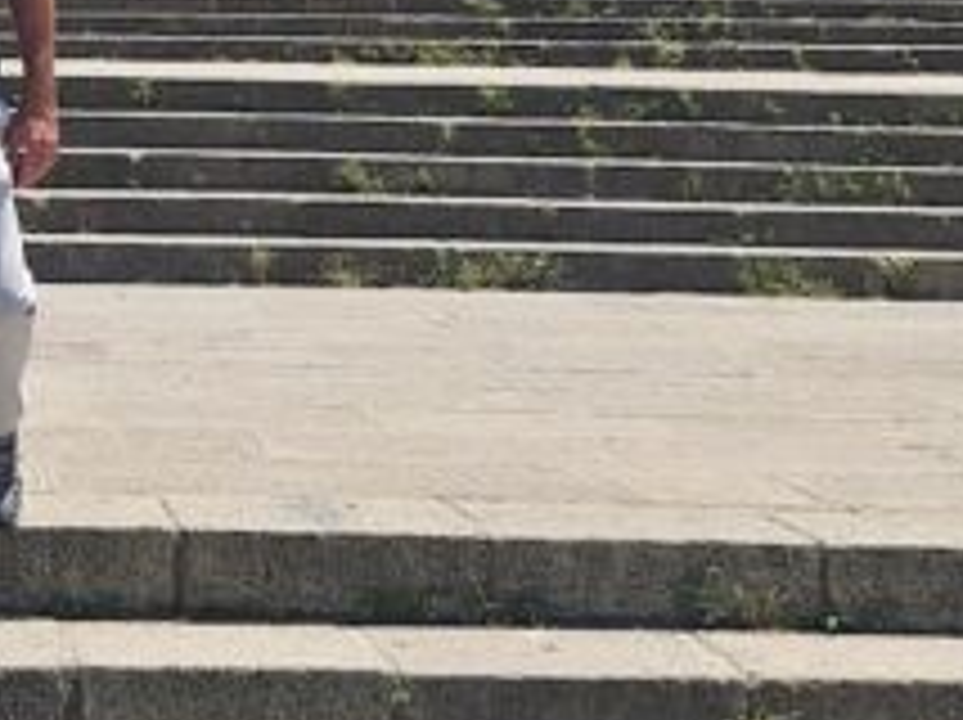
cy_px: -378
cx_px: -18
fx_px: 2390
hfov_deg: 21.9
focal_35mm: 86
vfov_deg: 15.7
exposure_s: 1/2000
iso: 25
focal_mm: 5.4
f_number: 1.8
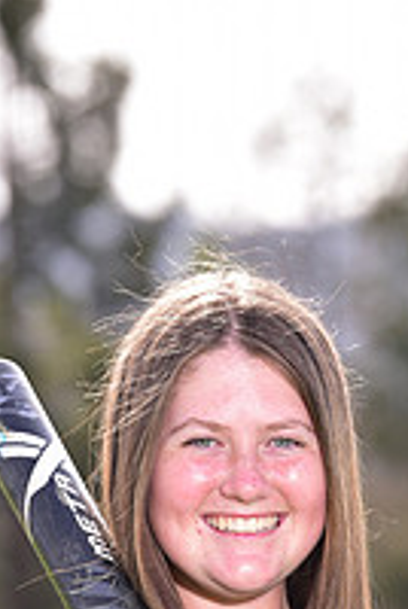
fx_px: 7843
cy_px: 749
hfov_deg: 3.0
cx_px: 309
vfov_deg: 4.4
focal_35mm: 463
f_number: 5
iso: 100
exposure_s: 1/250
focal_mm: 160
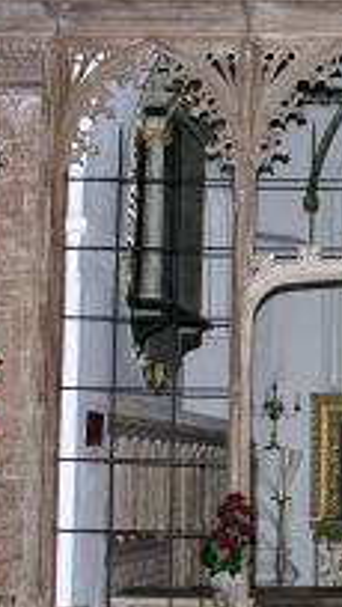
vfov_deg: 24.7
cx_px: 452
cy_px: 338
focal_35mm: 86
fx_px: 1384
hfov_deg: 13.5
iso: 200
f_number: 2.8
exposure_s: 1/60.1
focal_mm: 8.9
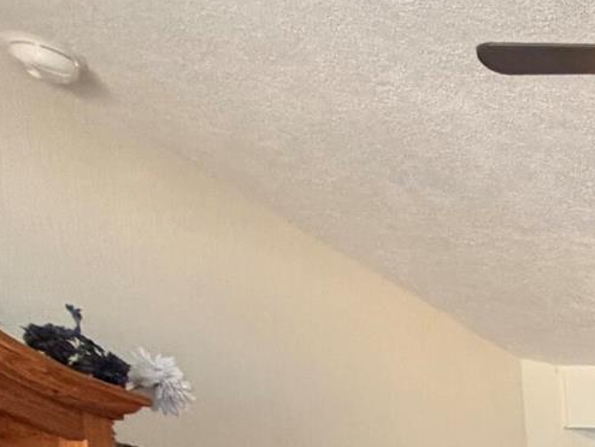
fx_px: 997
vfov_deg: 19.0
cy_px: 814
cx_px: 1121
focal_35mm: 58
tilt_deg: -6.7
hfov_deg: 20.5
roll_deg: +0.7
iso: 250
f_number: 2.2
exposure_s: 1/120
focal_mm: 2.22
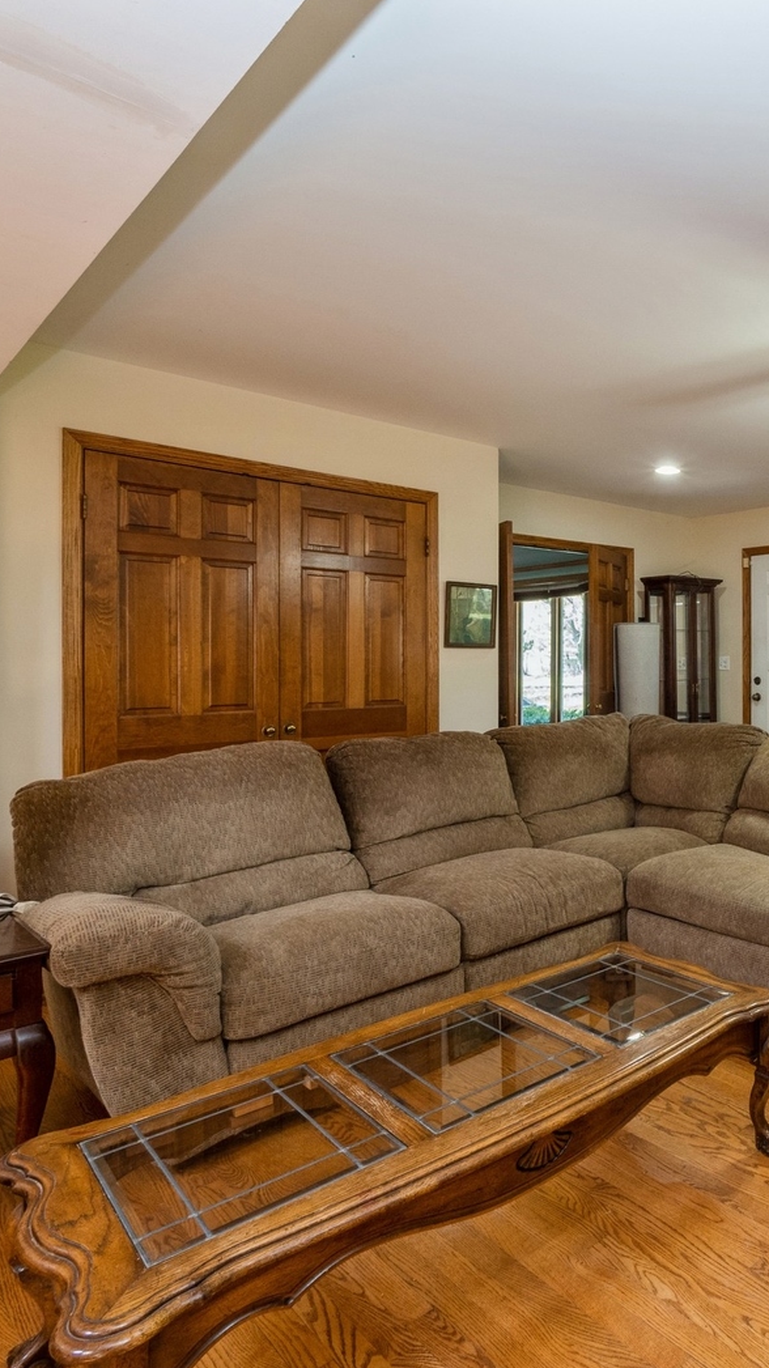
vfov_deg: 83.8
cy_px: 697
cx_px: 749
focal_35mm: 21
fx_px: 762
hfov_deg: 46.0
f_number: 8
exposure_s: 1/8
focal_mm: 7
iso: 400
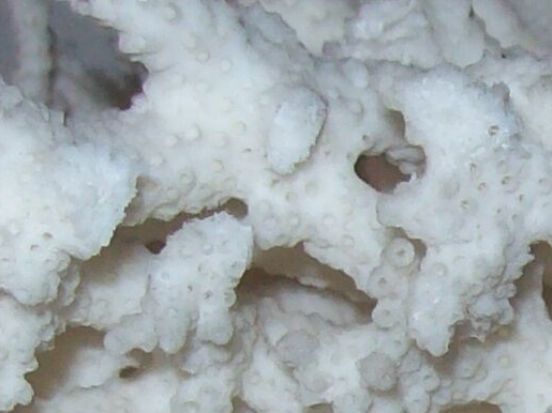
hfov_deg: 9.8
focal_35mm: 199
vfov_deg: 7.4
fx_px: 3173
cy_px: 508
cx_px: 607
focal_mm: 6
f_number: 2.7
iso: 80
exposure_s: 1/64
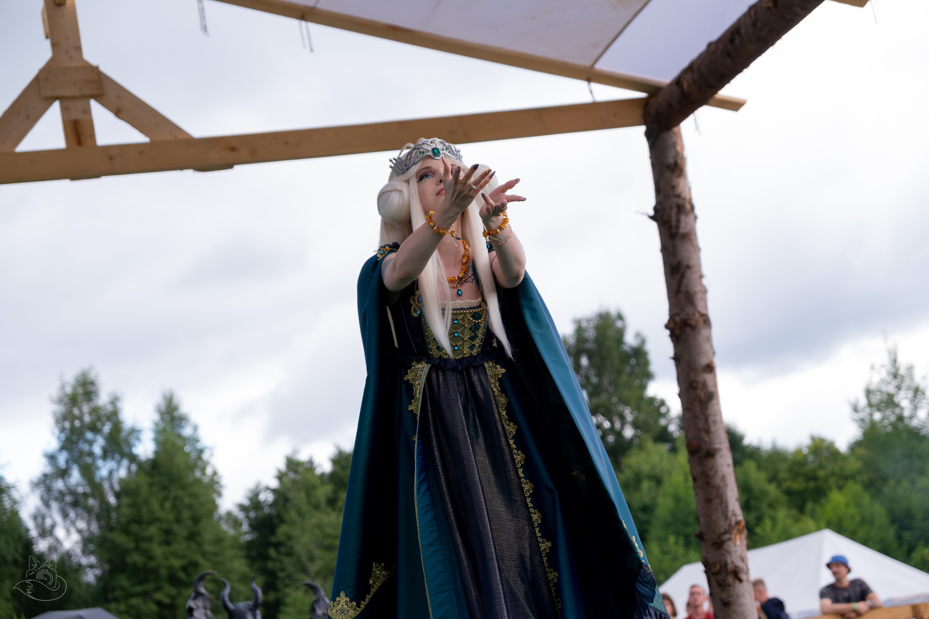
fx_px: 2142
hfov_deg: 24.5
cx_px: 464
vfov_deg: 16.5
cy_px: 310
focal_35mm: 83
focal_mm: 55
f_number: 3.6
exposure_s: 1/1250
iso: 640
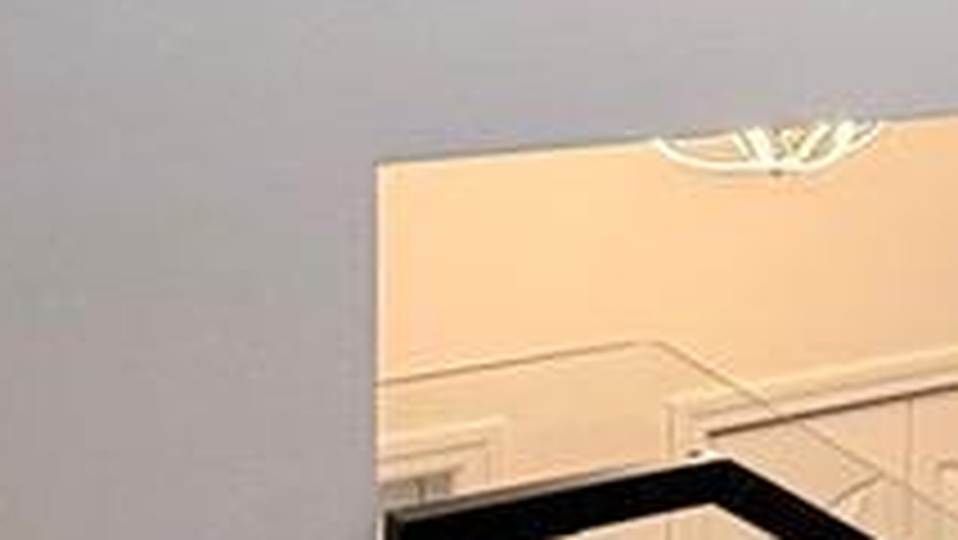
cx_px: 1822
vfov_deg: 13.8
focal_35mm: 86
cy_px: -18
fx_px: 2185
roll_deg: -3.1
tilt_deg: -4.6
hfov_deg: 18.3
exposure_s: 1/60
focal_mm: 2.22
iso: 200
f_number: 2.2
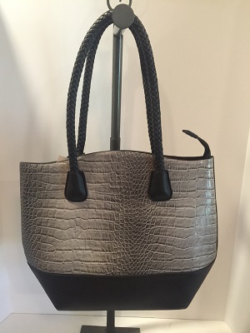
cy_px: 166
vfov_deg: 61.7
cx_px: 125
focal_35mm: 29
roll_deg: -1.5
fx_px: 279
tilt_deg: -14.2
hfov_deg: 48.2
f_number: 2.2
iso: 100
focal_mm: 4.15
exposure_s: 1/15
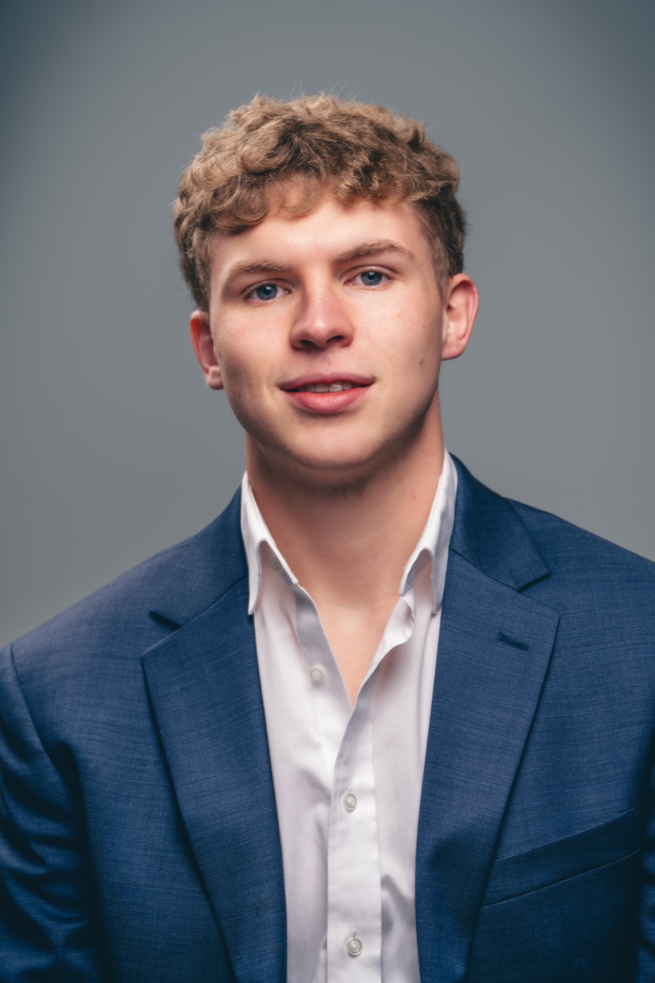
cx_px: 328
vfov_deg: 24.2
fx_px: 2293
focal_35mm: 84
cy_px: 492
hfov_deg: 16.3
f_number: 5
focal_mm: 84
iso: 50
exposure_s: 1/40
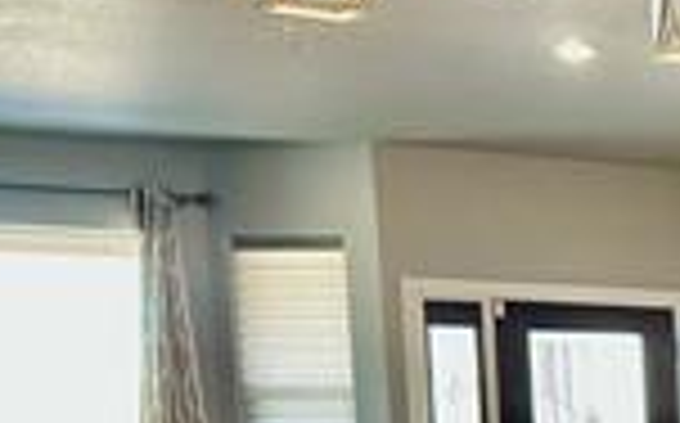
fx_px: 1999
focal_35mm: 108
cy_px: 727
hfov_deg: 15.4
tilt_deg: -8.1
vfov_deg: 11.3
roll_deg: +0.1
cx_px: 1365
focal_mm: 6.86
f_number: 1.78
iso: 125
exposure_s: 1/120
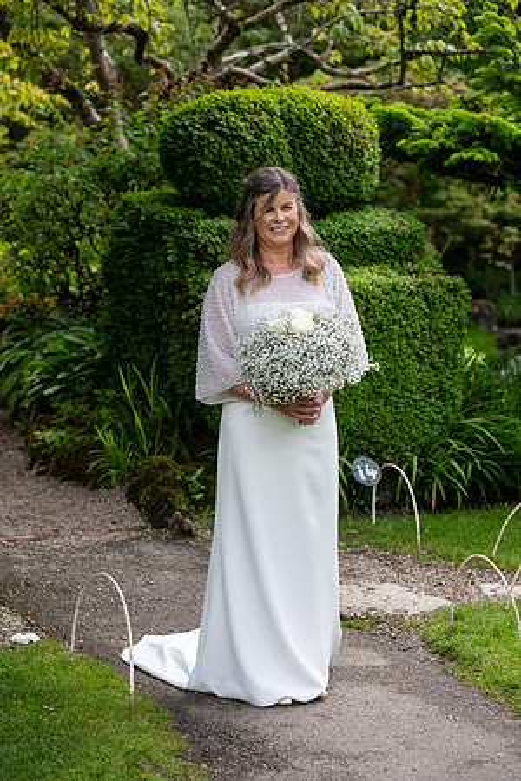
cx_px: 260
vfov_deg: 23.6
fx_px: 1867
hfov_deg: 15.9
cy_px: 390
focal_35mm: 86
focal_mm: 86
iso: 400
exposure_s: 1/1250
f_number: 3.5
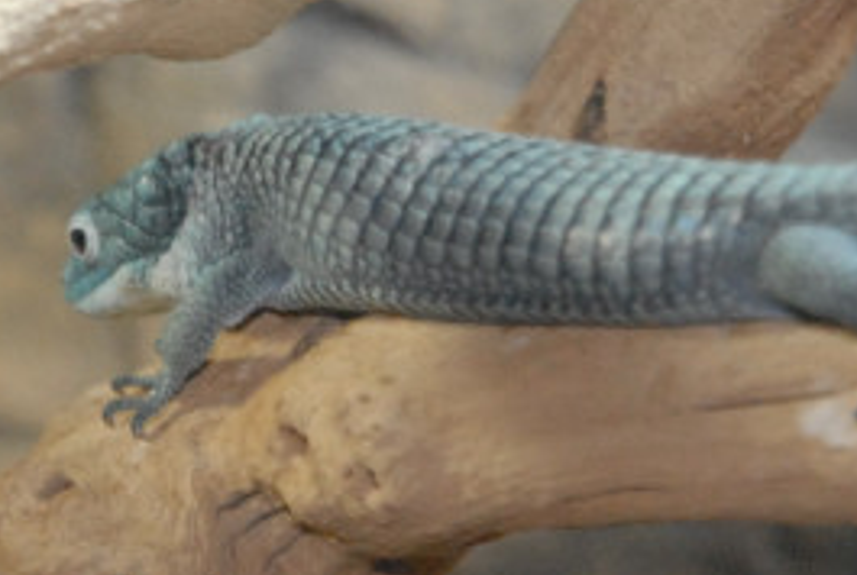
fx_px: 8100
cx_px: 194
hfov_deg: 6.1
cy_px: 276
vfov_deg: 4.1
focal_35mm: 340
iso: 1600
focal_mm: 75
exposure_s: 1/60
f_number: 5.6
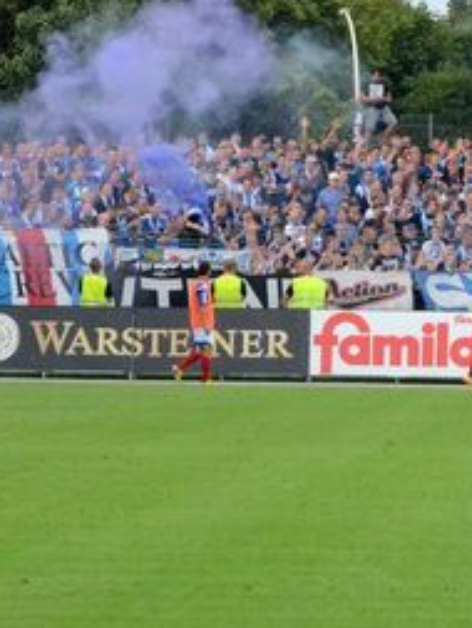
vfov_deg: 6.1
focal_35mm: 325
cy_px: 216
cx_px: 574
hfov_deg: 4.6
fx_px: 5904
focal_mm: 100
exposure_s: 1/640
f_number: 9
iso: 5000
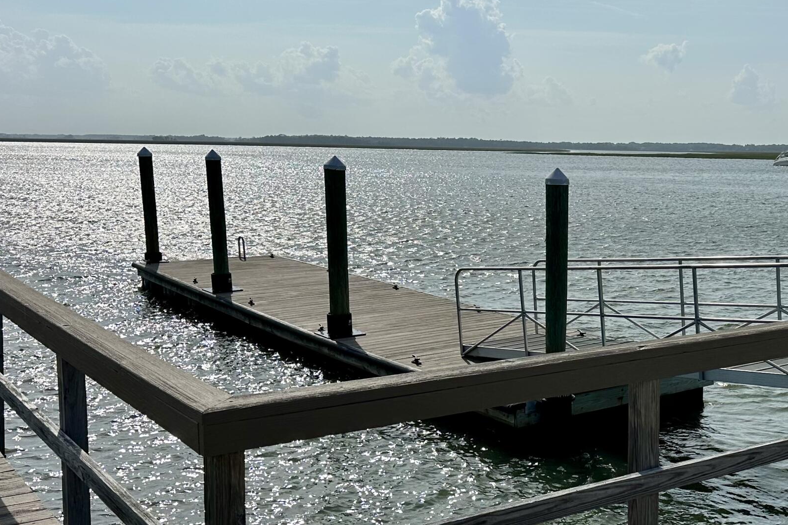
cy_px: 314
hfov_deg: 40.2
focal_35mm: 47
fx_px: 1029
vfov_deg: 28.6
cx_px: 629
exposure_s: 1/13699
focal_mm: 6.86
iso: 80
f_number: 1.78
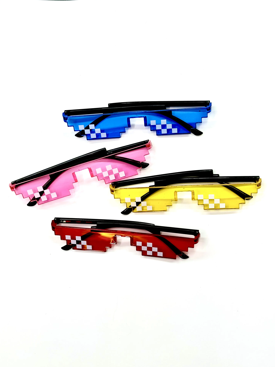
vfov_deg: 38.9
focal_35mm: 49
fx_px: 519
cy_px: 186
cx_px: 137
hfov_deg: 29.7
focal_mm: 6.76
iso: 50
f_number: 1.78
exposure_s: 1/100
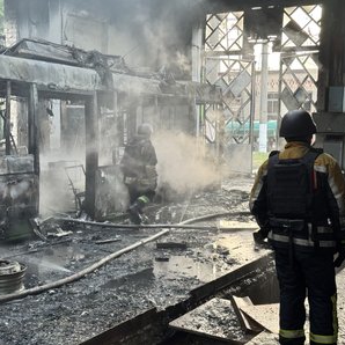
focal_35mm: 57
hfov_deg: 30.0
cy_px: 172
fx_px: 643
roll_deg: -0.3
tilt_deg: -3.8
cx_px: 139
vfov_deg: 30.0
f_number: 1.78
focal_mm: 6.76
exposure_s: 1/33
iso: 500
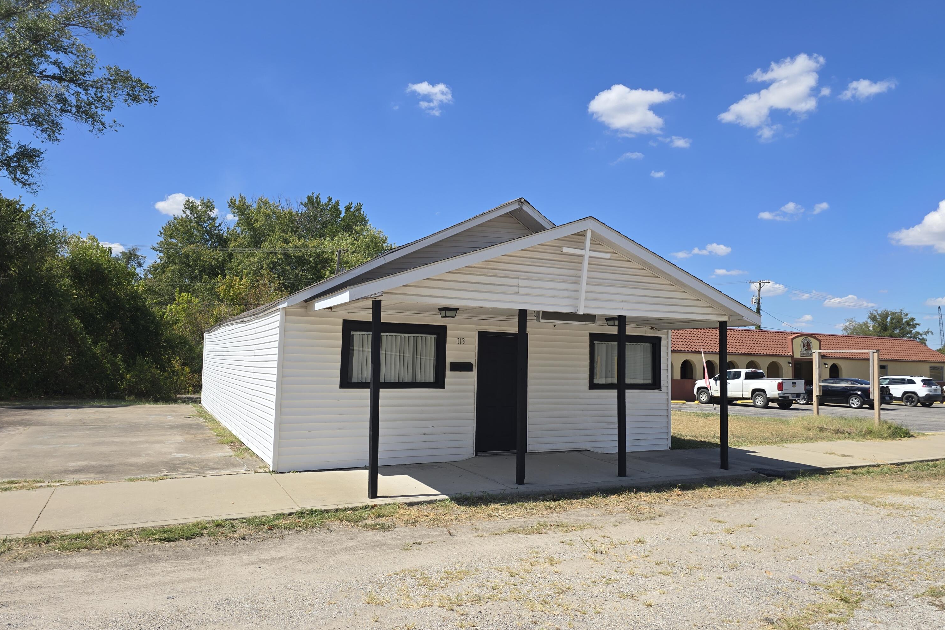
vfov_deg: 53.1
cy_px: 309
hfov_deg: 73.7
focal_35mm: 24
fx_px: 630
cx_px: 472
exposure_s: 1/904
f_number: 1.7
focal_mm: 6.3
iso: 12
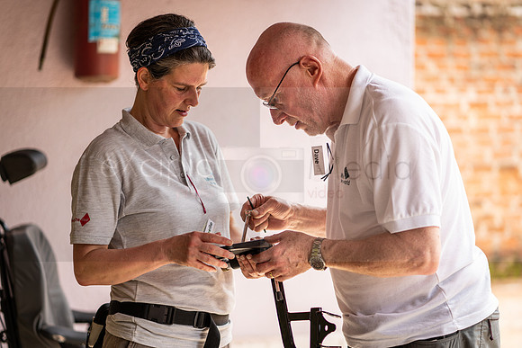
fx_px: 1274
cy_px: 180
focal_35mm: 88
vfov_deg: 15.6
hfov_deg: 23.2
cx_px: 270
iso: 100
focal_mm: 85
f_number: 2
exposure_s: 1/400
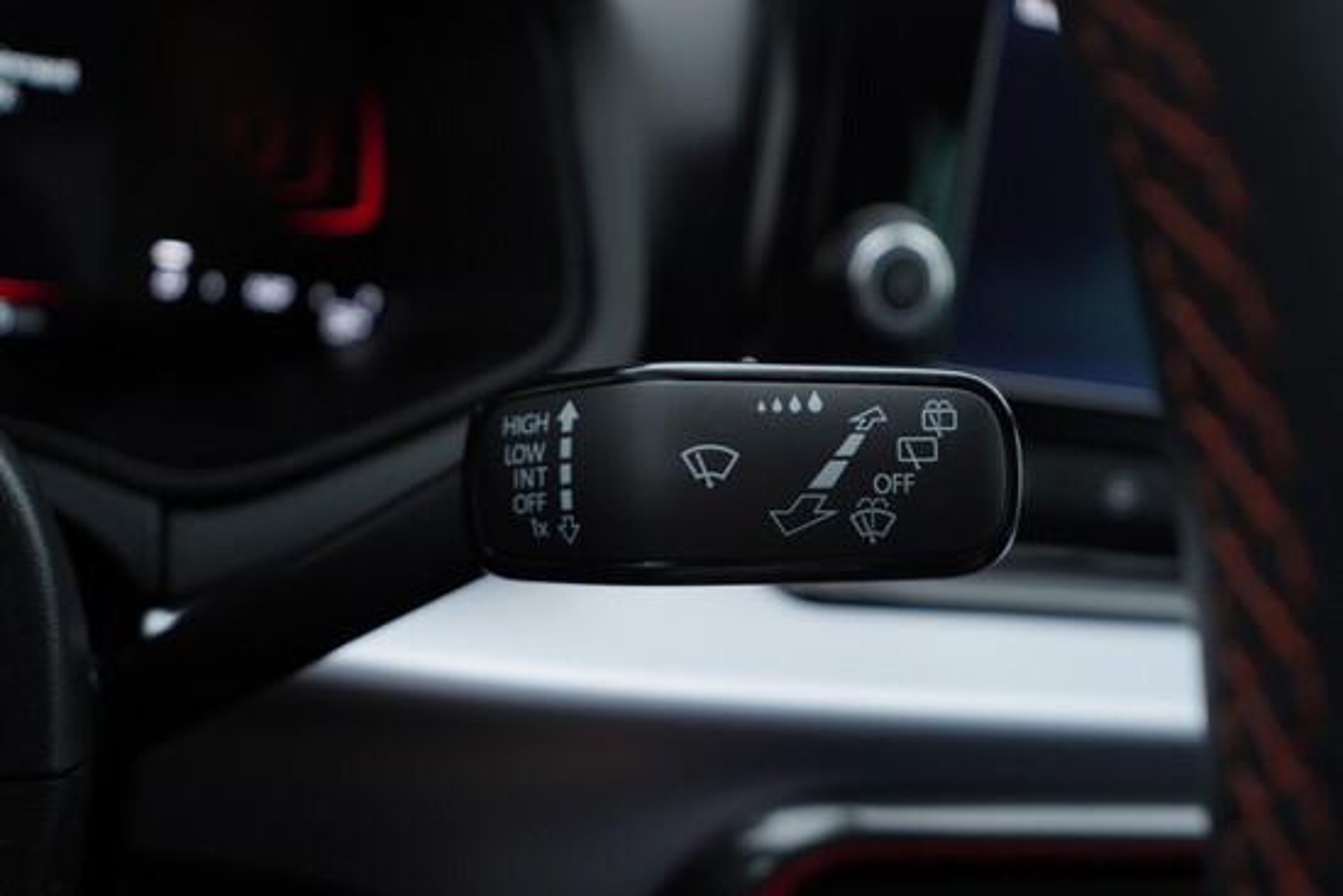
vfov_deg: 36.9
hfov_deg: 53.1
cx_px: 672
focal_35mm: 36
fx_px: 1343
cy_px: 448
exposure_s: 1/50
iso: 125
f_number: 3.2
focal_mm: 24
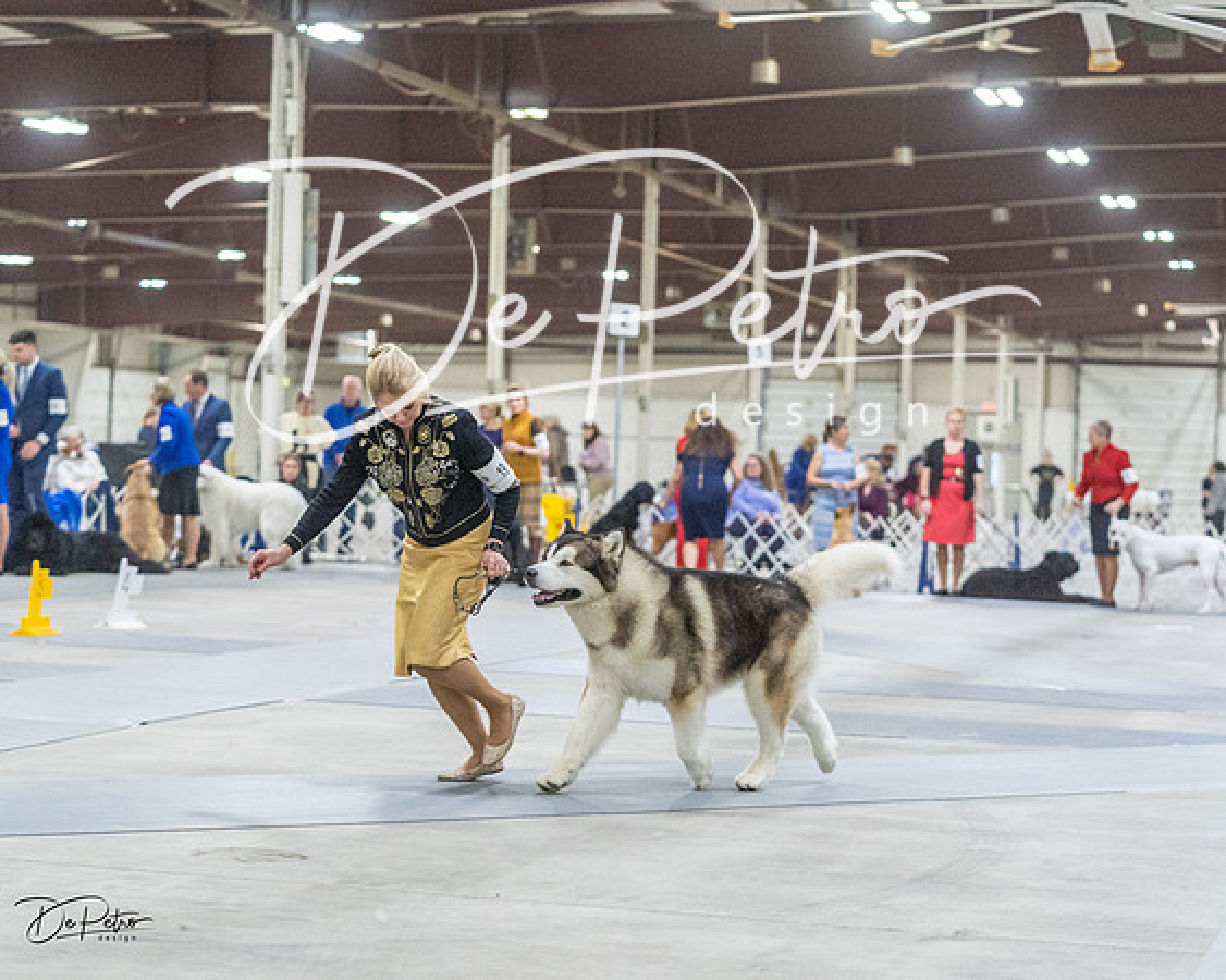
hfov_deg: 21.0
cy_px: 490
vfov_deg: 16.8
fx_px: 3309
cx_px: 613
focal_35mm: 91
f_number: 3.2
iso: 6400
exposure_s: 1/320
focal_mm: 81
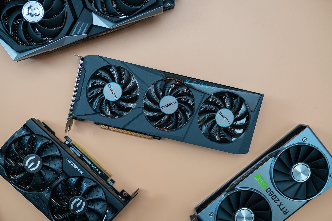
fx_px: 323
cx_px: 166
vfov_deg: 37.9
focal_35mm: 35
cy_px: 110
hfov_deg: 54.4
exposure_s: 1/160
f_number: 2.5
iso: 500
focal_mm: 35
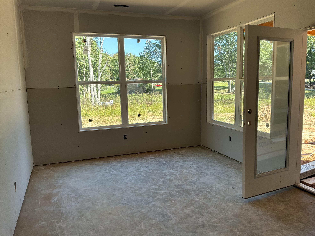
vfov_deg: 49.7
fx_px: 255
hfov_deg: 63.4
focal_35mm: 28
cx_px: 158
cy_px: 118
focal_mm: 3
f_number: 1.8
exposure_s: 1/237
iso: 50
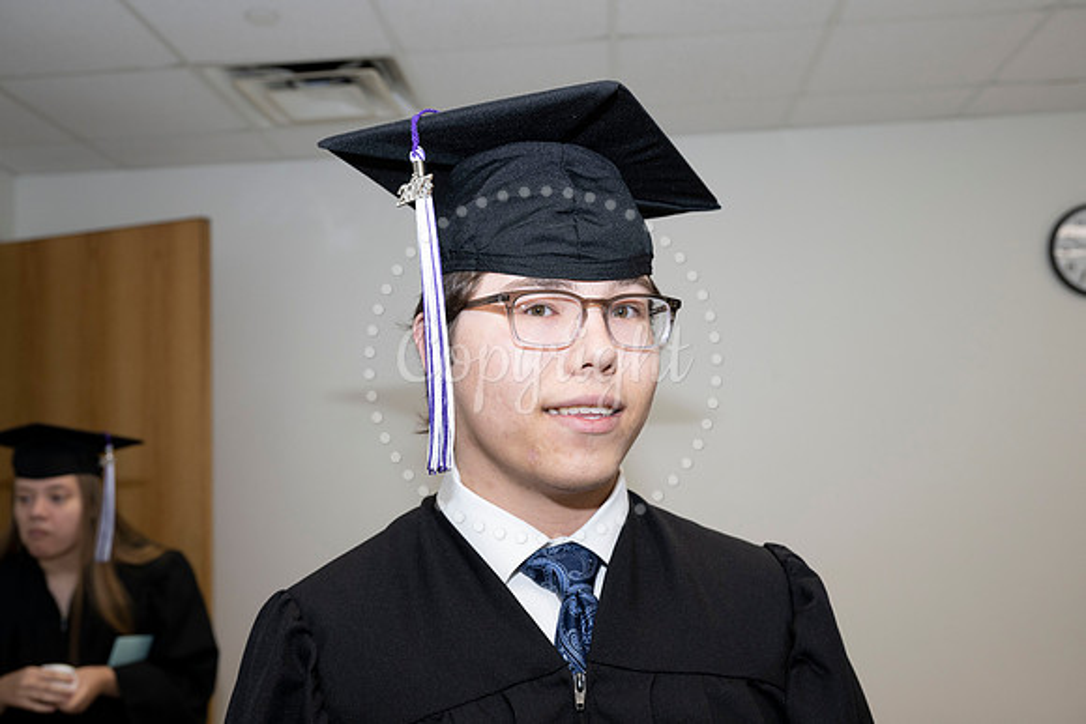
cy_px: 362
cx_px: 543
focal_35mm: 37
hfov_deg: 51.9
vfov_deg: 36.0
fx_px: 1116
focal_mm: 37
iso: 800
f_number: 5.6
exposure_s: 1/80
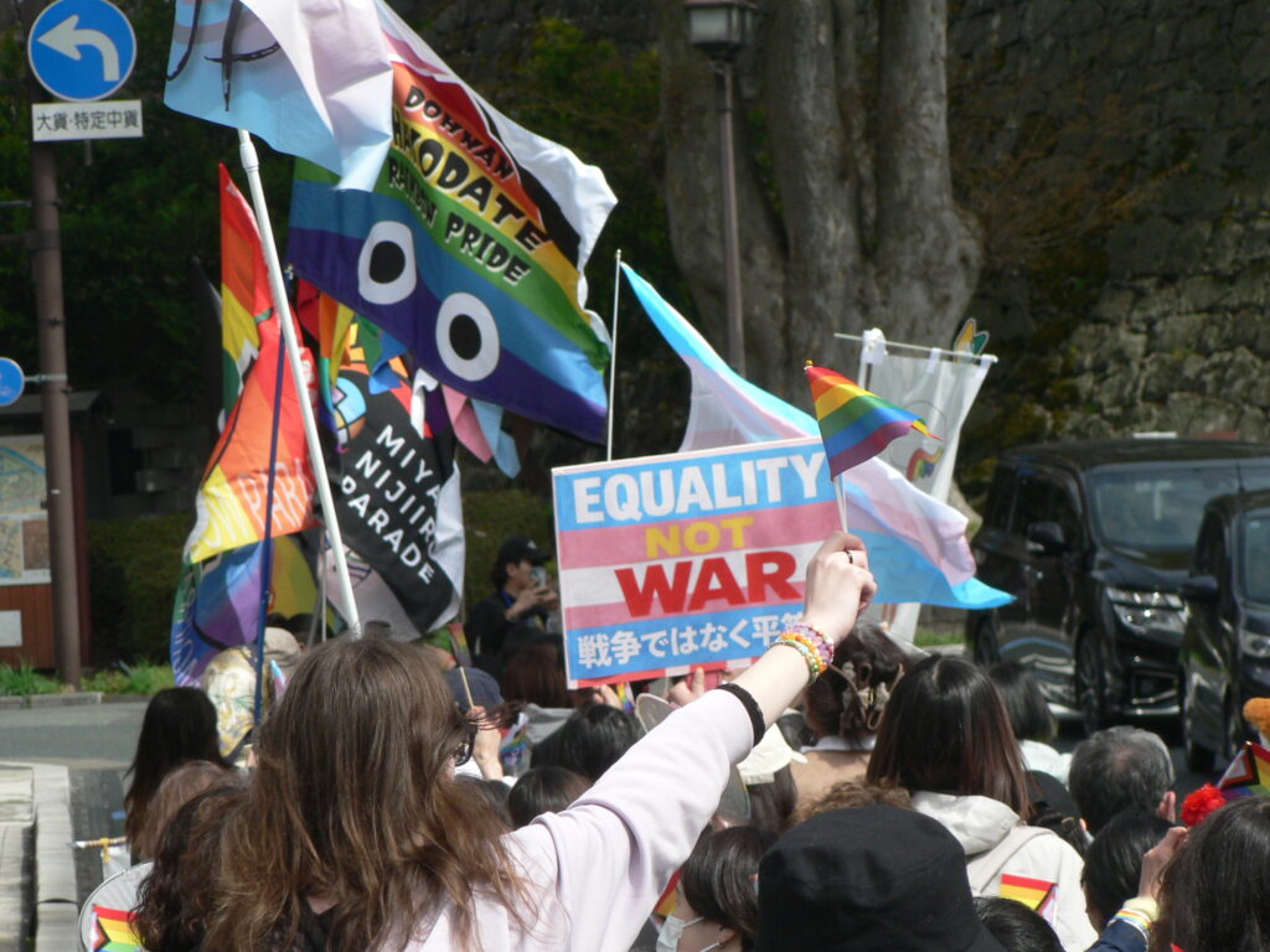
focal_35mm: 287
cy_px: 476
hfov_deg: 6.9
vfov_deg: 5.2
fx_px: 10530
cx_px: 635
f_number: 5.6
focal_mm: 47.8
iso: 100
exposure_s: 1/500
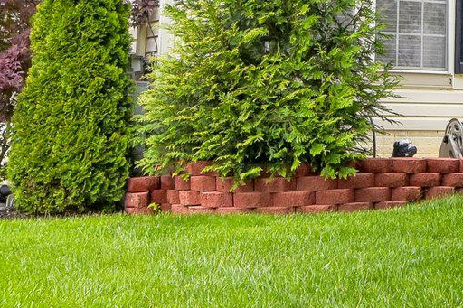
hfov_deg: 15.7
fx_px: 1594
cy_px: -128
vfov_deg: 10.7
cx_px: 602
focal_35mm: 124
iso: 400
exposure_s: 1/800
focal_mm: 31
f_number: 8
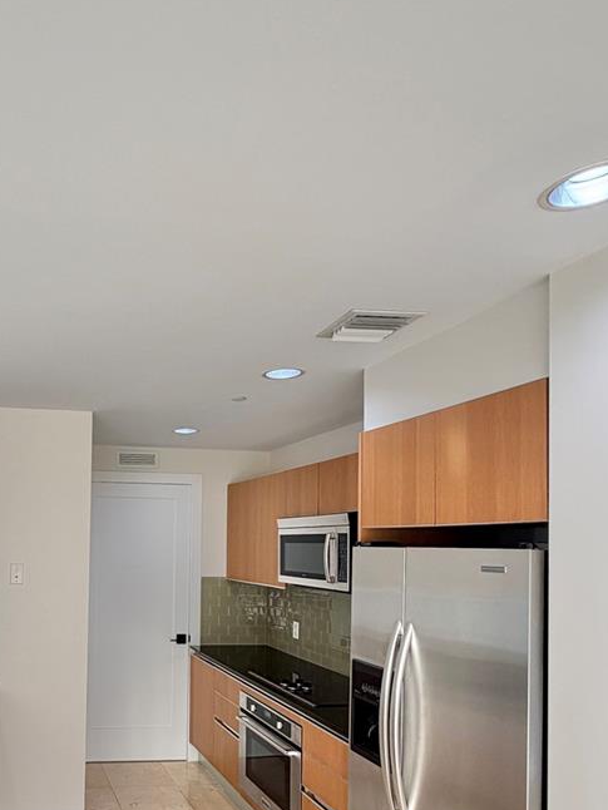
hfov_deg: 48.2
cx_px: 74
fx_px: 608
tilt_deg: +1.2
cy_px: 533
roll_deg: -1.5
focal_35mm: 26
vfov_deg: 65.7
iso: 40
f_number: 2.2
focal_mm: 2.22
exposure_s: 1/122
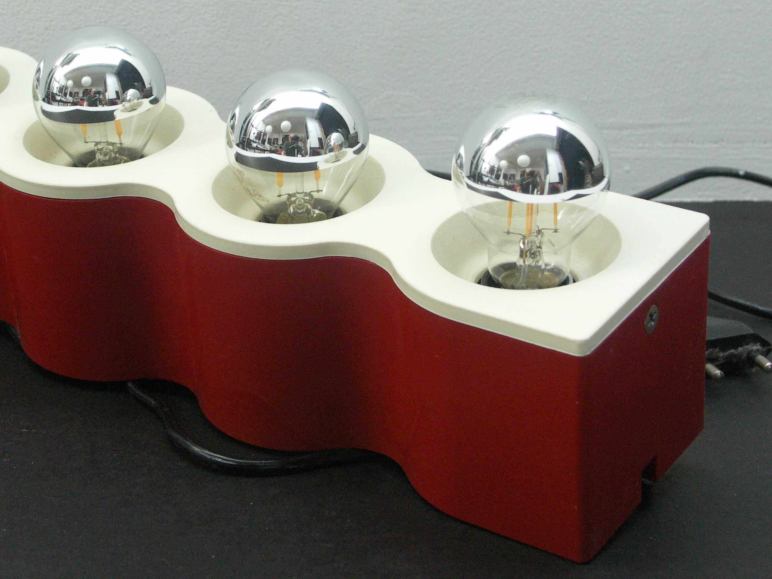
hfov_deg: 25.5
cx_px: 269
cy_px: 217
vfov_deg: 19.4
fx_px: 1695
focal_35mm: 76
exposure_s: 1/1.6
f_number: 3.2
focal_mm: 14.3
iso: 200
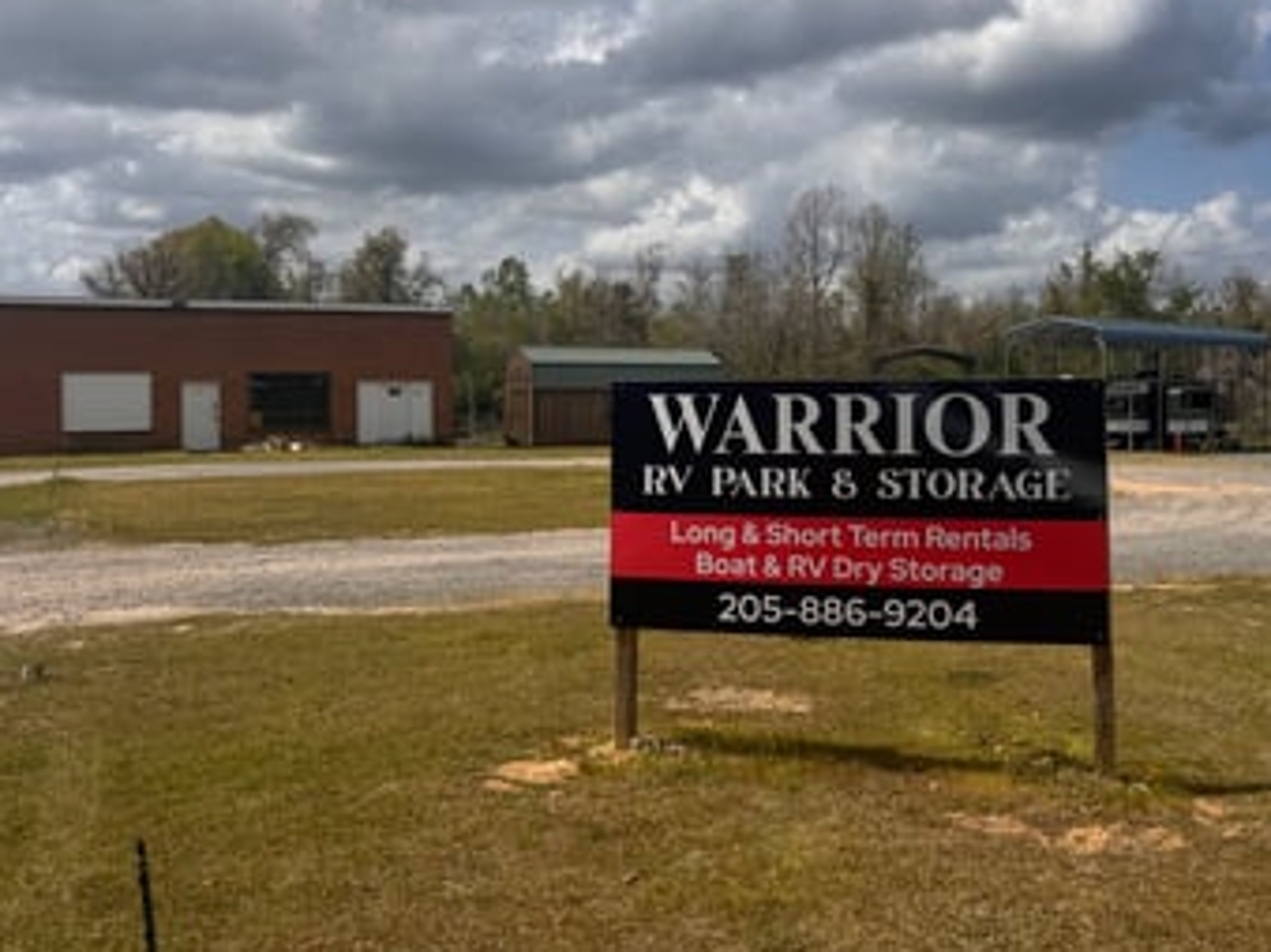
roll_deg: +0.2
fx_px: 1248
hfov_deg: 52.8
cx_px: 862
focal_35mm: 34
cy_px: 386
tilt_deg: -1.3
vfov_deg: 41.6
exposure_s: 1/7937
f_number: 1.78
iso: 80
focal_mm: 6.76
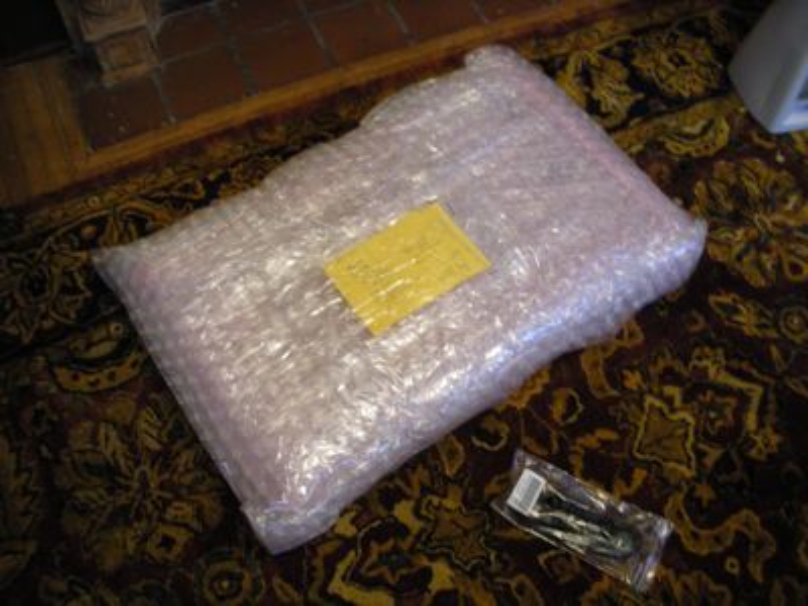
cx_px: 404
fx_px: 817
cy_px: 303
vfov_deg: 40.7
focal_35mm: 35
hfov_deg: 52.6
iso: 264
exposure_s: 1/8.1
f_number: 2.8
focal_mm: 5.8
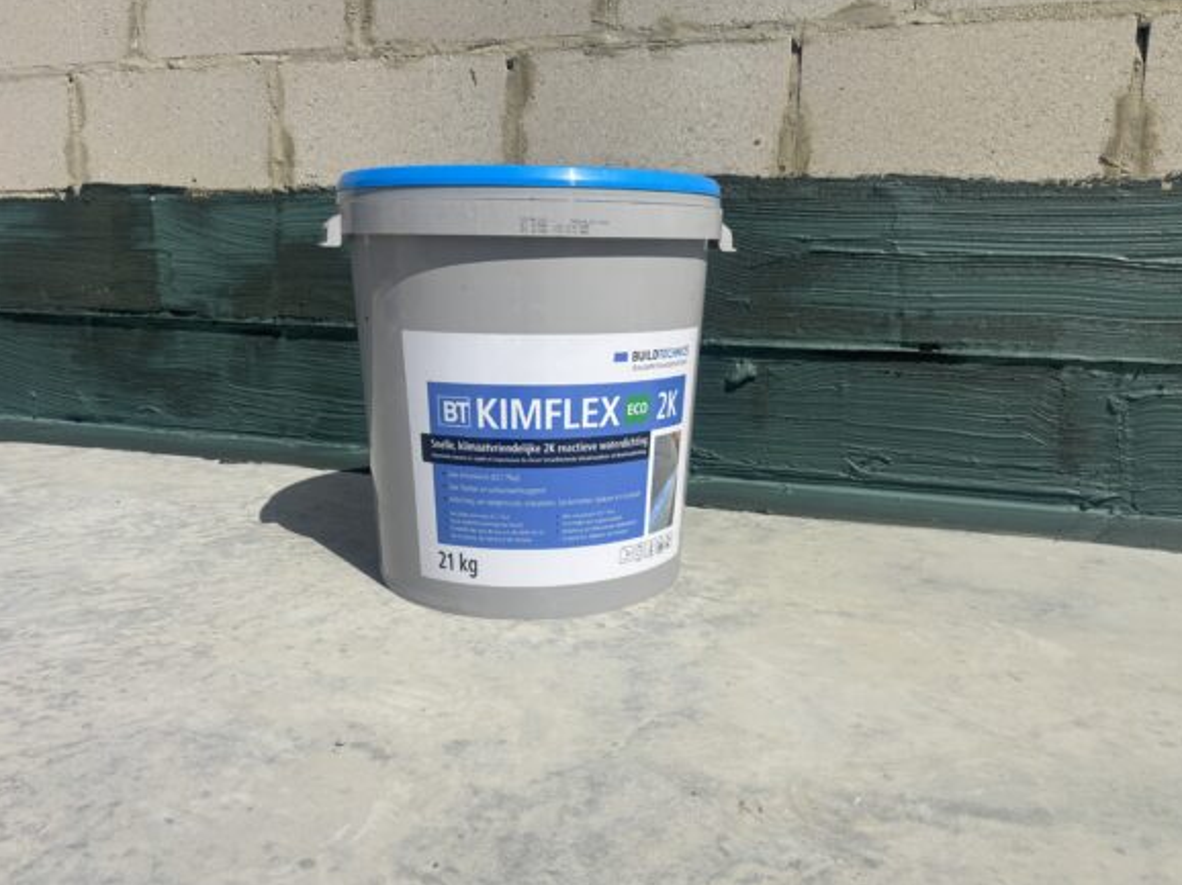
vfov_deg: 51.3
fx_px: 922
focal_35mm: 27
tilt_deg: -11.5
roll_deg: -0.8
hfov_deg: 65.3
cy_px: 450
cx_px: 597
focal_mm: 5.96
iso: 50
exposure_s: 1/8333
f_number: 1.6
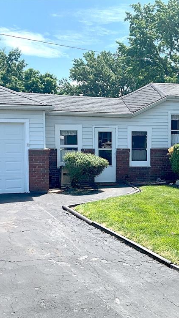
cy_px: 162
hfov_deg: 27.5
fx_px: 363
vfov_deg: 47.4
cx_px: 119
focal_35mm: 43
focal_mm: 3
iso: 25
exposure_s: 1/683
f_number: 1.8
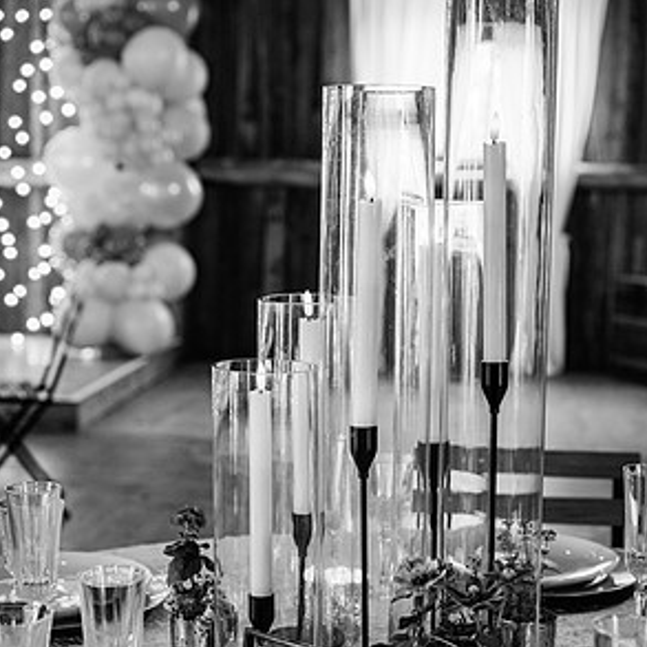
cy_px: 442
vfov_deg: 24.9
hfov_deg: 25.0
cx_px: 321
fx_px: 1459
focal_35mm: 69
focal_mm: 53
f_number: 4.5
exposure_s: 1/200
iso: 320
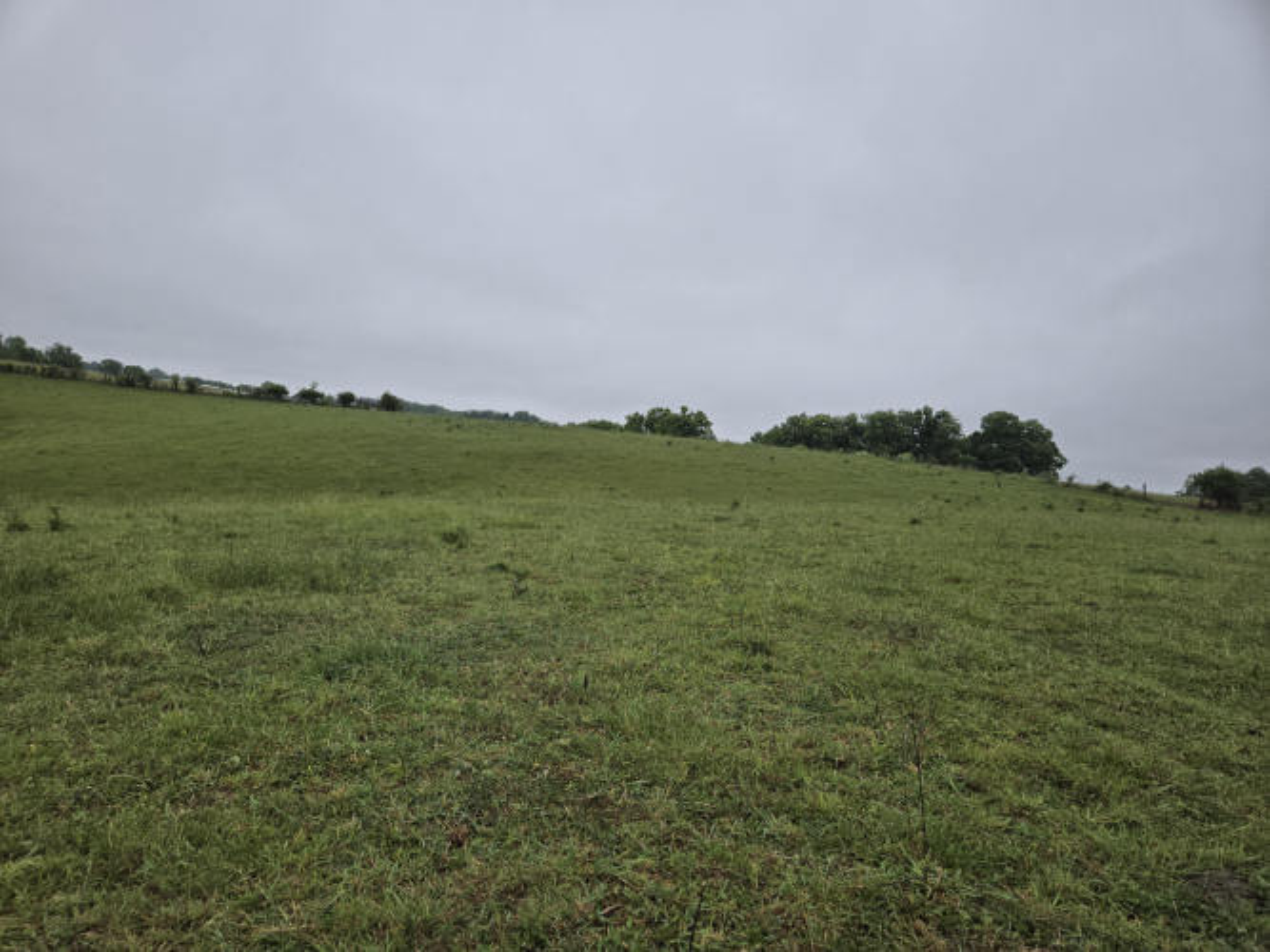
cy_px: 476
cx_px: 635
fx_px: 844
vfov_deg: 58.9
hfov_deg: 73.9
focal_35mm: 23
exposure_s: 1/1461
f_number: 1.8
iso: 25
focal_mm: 5.4
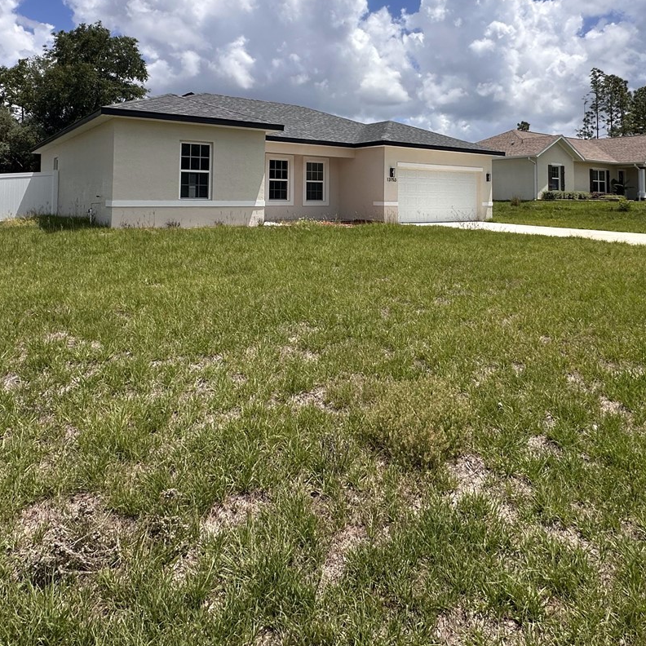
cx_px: 336
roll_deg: -0.8
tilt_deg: +2.9
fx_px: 528
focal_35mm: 25
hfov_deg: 62.9
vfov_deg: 60.0
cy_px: 172
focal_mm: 2.22
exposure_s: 1/3610
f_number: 2.2
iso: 50
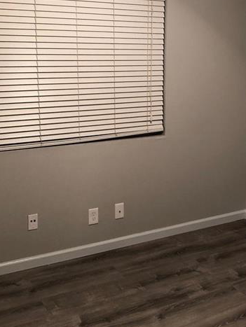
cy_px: 134
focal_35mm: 46
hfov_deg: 31.5
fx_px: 435
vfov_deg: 41.1
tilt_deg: -11.1
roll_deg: -0.7
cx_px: 144
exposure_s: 1/15
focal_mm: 3.99
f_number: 1.8
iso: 64
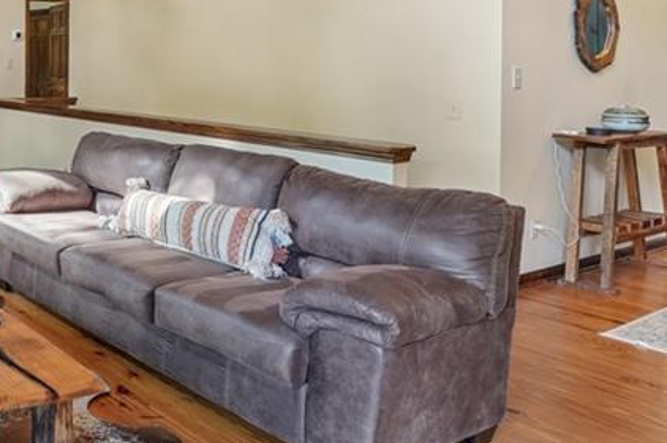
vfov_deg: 37.0
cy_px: 69
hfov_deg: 42.0
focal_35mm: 34
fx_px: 629
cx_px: -92
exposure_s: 1/8
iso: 320
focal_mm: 14
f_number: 8
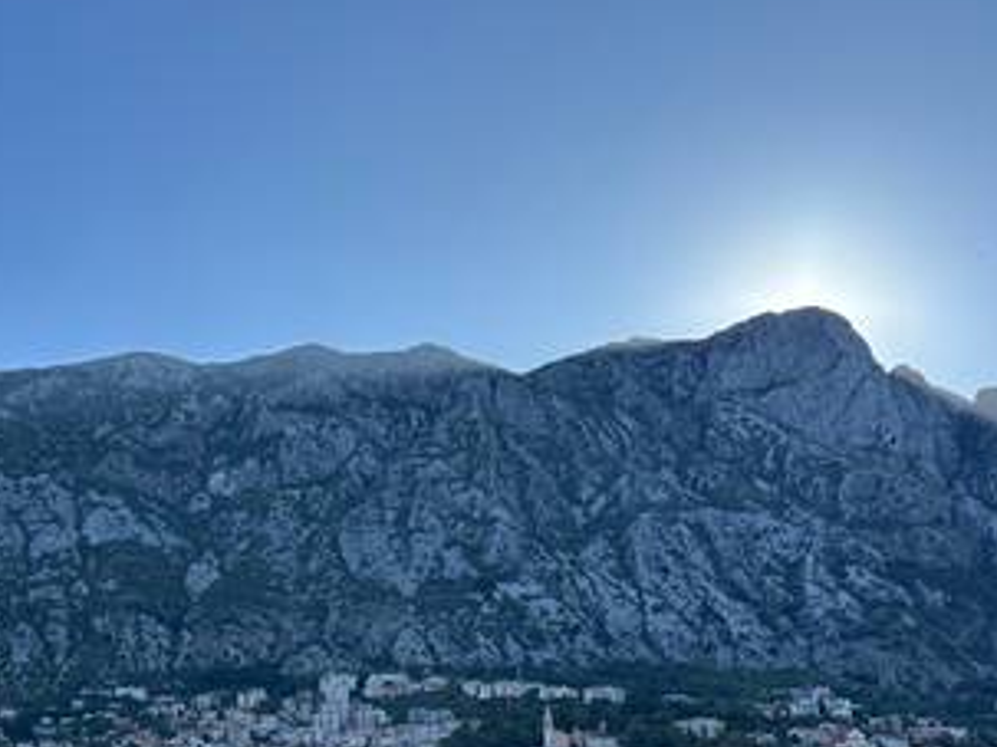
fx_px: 1094
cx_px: 345
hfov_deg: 48.3
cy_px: 540
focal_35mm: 38
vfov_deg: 37.0
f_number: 1.78
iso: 80
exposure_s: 1/3356
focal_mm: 6.86
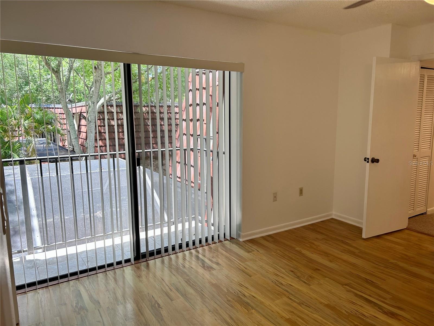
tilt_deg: -7.9
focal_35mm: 26
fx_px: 326
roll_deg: +0.9
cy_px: 163
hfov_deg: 67.3
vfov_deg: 53.1
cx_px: 217
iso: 40
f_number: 1.5
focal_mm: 5.7
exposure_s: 1/163
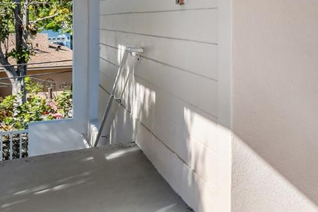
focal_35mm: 48
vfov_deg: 26.7
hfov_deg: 36.9
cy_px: 6
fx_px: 424
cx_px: 317
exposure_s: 1/500
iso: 100
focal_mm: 10
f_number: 7.1
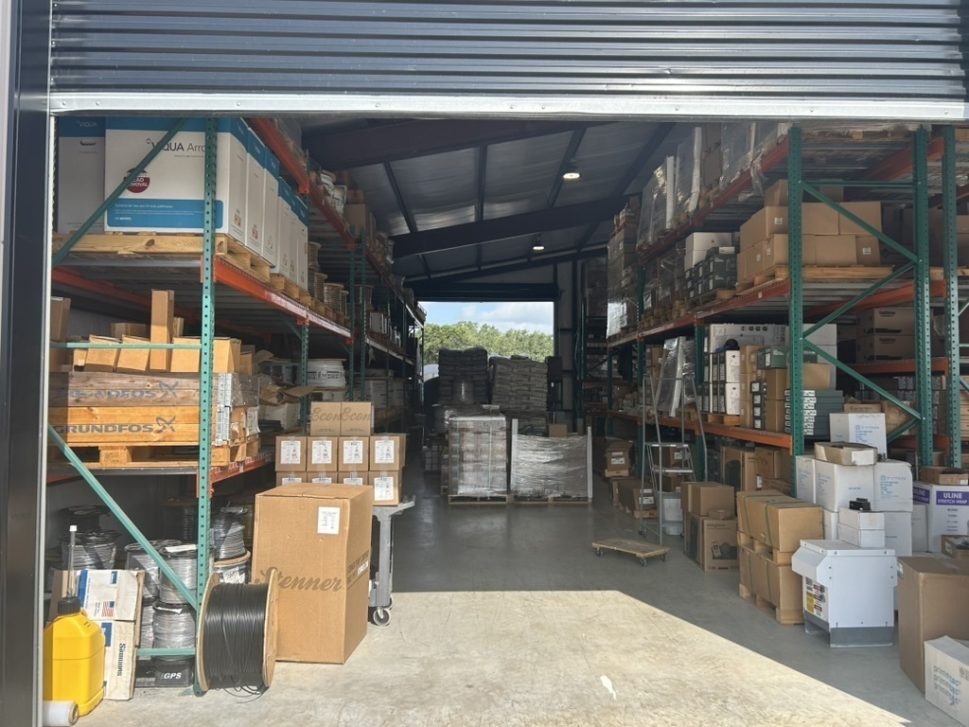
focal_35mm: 26
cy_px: 364
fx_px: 728
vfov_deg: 53.1
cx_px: 484
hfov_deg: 67.3
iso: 50
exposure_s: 1/2299
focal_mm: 5.7
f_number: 1.5
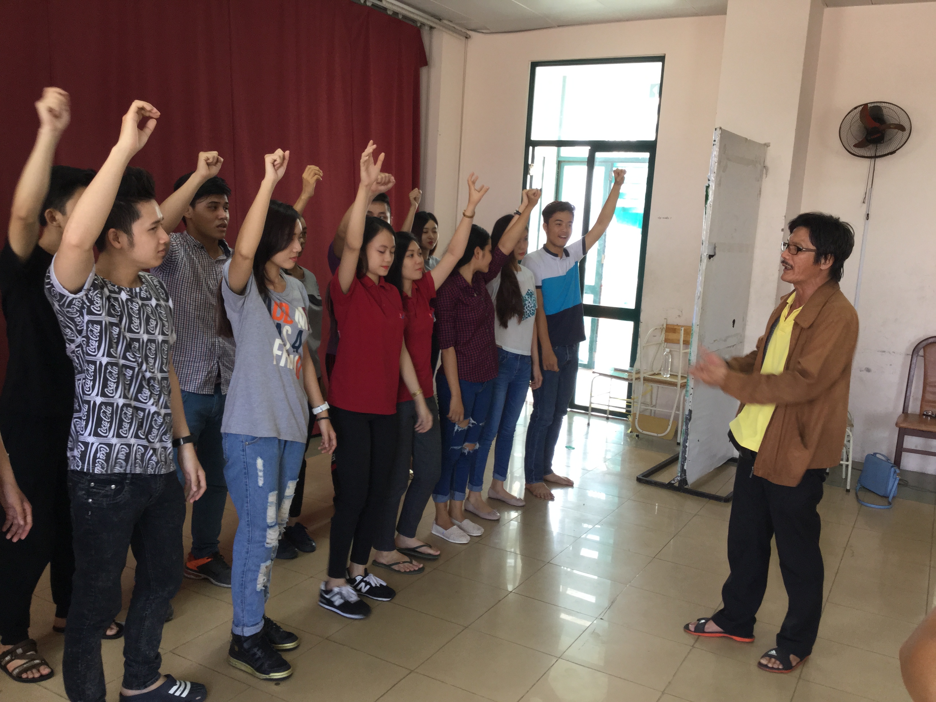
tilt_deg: -9.0
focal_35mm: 31
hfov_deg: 58.4
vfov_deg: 45.4
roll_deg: -5.0
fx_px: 838
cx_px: 468
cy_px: 351
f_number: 2.4
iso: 40
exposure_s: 1/30
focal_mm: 3.3
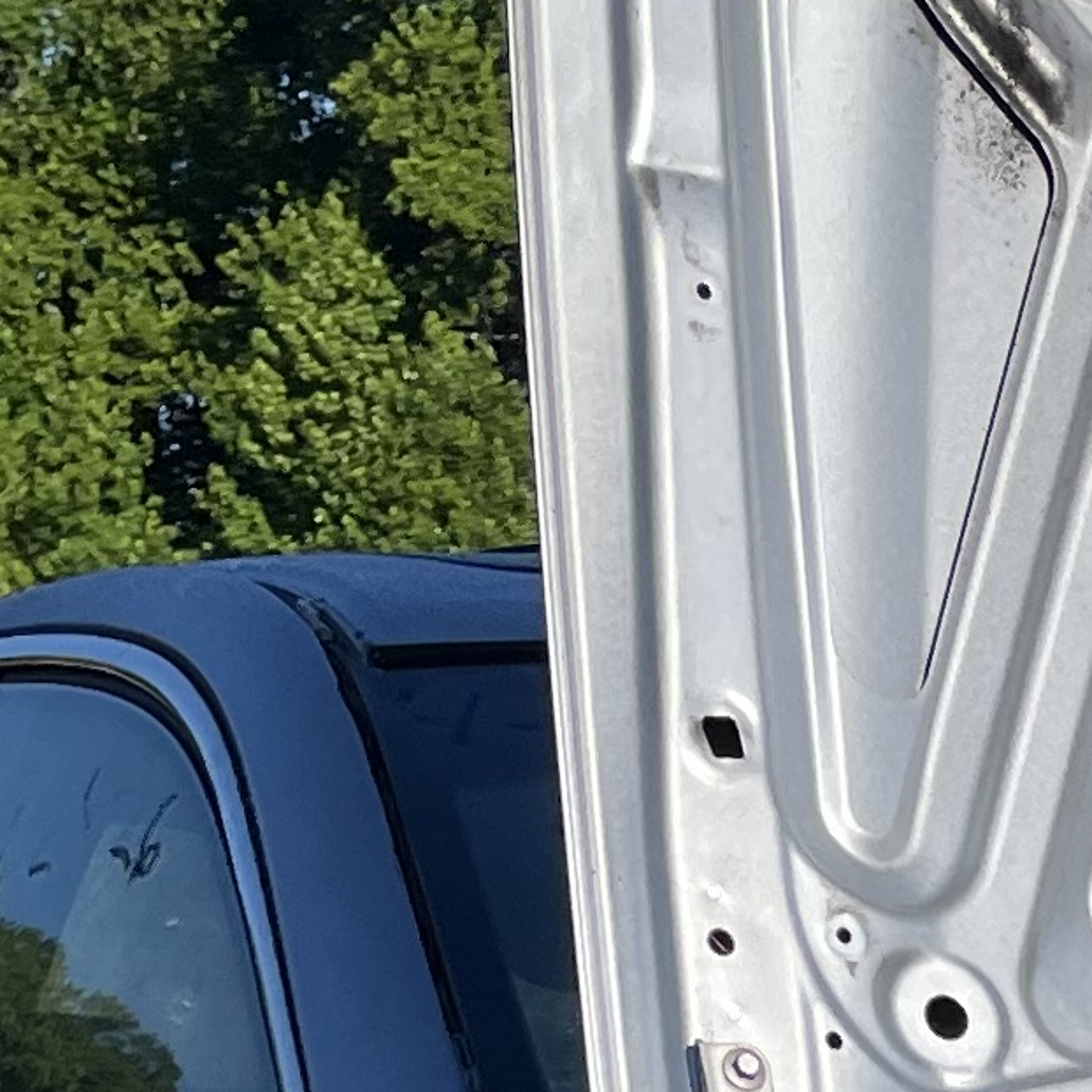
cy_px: 2356
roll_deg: -3.1
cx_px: 1968
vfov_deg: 10.5
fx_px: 5318
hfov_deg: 11.0
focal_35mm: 149
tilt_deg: -11.0
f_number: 1.6
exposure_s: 1/2755
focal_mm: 5.1
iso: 50
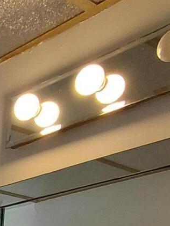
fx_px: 497
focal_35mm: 76
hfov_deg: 14.8
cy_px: 425
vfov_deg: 18.7
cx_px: -197
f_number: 2.2
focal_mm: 1.64
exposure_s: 1/120
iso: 50
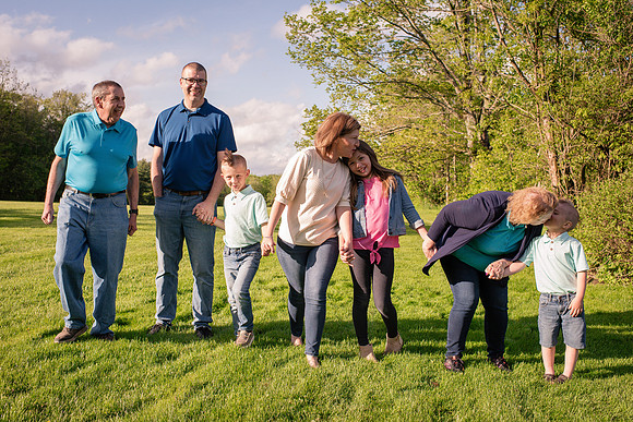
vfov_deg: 37.9
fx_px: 616
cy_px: 211
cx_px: 316
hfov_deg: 54.4
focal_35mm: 35
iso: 800
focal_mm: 35
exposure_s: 1/2000
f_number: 5.6
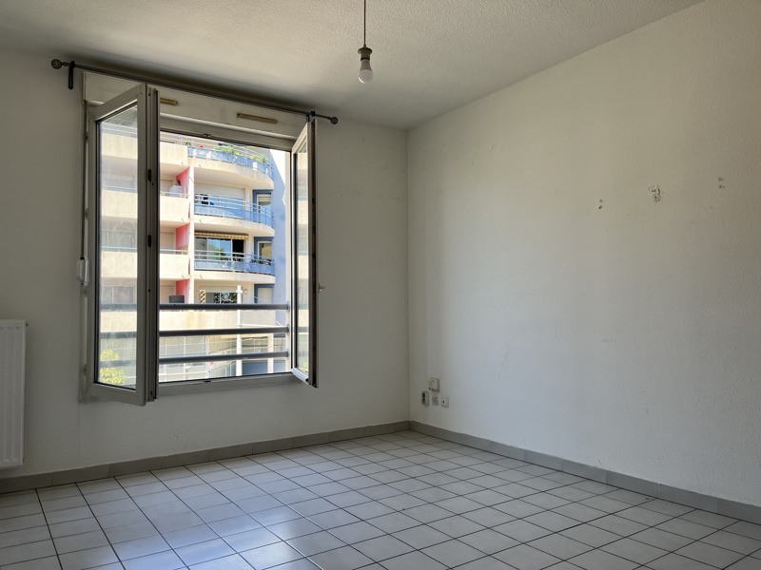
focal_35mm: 26
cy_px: 285
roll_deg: +0.0
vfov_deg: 53.1
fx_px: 572
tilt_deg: +1.3
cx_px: 380
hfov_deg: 67.3
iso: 50
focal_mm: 5.1
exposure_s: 1/355
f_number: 1.6
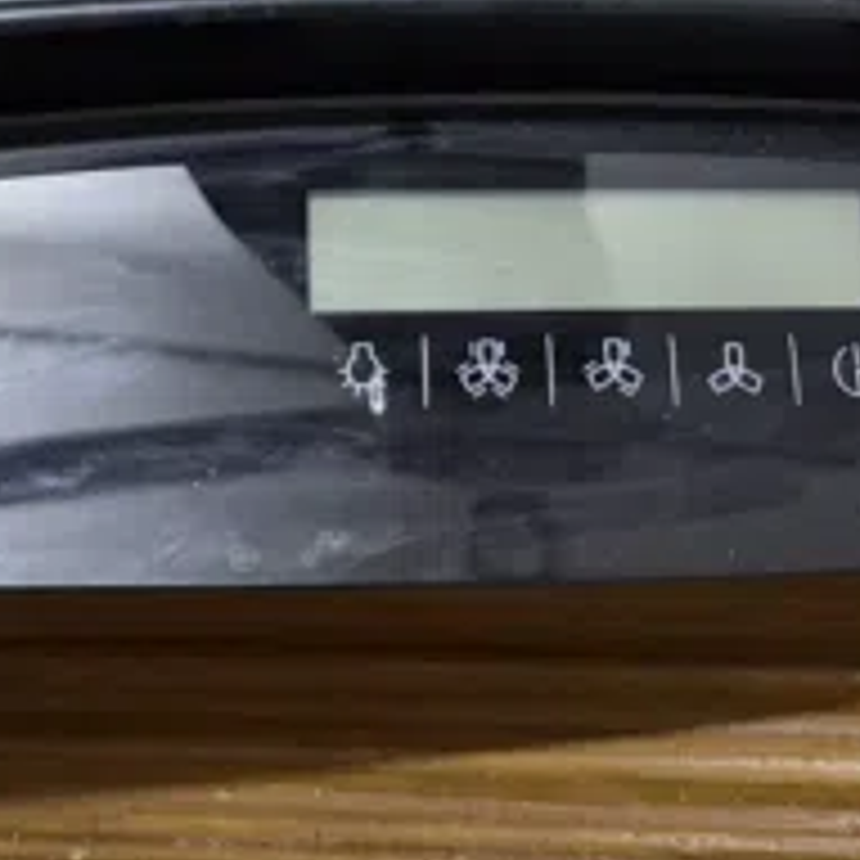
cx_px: 459
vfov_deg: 23.0
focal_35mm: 71
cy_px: -63
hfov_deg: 24.3
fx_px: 1996
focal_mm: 6.76
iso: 800
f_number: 1.78
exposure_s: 1/58
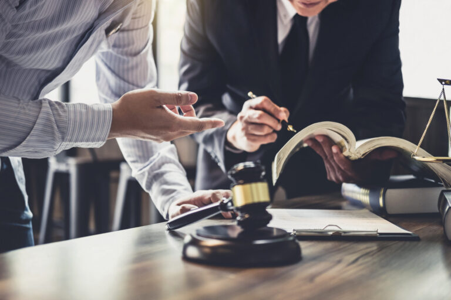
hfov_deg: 37.5
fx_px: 664
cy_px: 150
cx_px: 226
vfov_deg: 25.5
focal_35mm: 53
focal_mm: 35
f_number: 2
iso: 640
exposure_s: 1/80
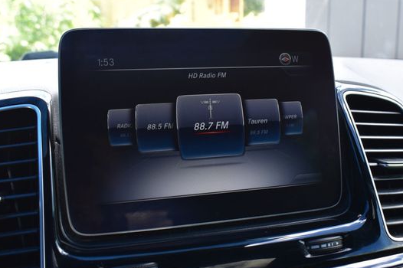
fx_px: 510
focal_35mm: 46
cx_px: 236
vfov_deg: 29.4
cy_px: 124
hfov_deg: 42.9
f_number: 8
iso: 400
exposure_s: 1/60
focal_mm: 25
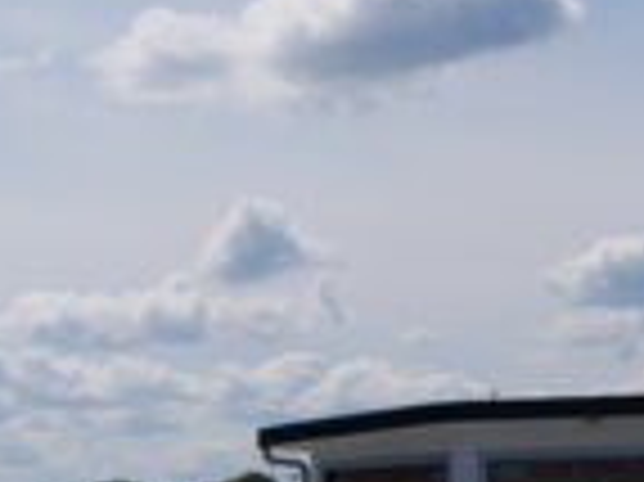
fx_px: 2602
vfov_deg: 10.5
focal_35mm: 140
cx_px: -149
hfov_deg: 13.7
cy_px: 468
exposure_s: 1/800
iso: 200
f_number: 11
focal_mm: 25
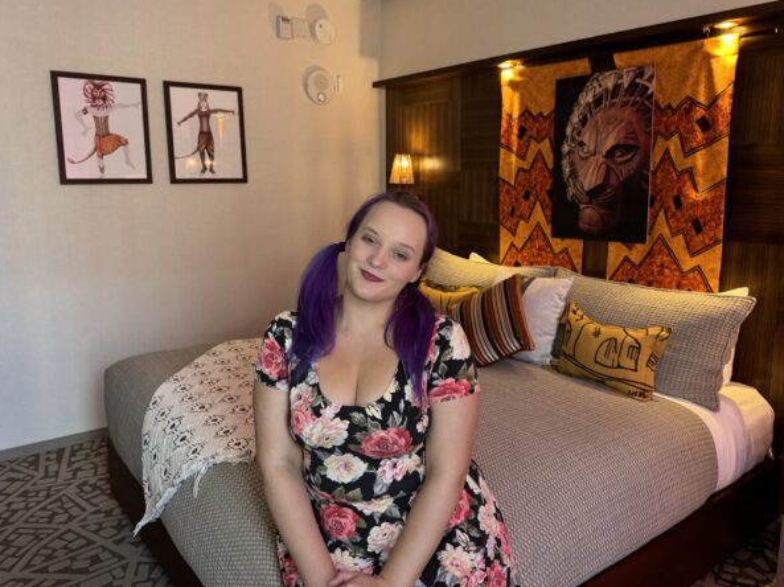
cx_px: 401
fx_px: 611
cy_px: 280
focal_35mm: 27
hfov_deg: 65.3
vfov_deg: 51.3
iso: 320
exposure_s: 1/60
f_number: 1.78
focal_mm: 6.76
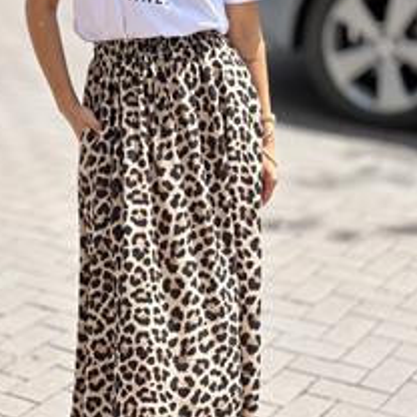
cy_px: 125
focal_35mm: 135
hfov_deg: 12.9
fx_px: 1840
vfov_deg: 12.9
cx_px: 168
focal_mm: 9
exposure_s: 1/444
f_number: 2.8
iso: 32
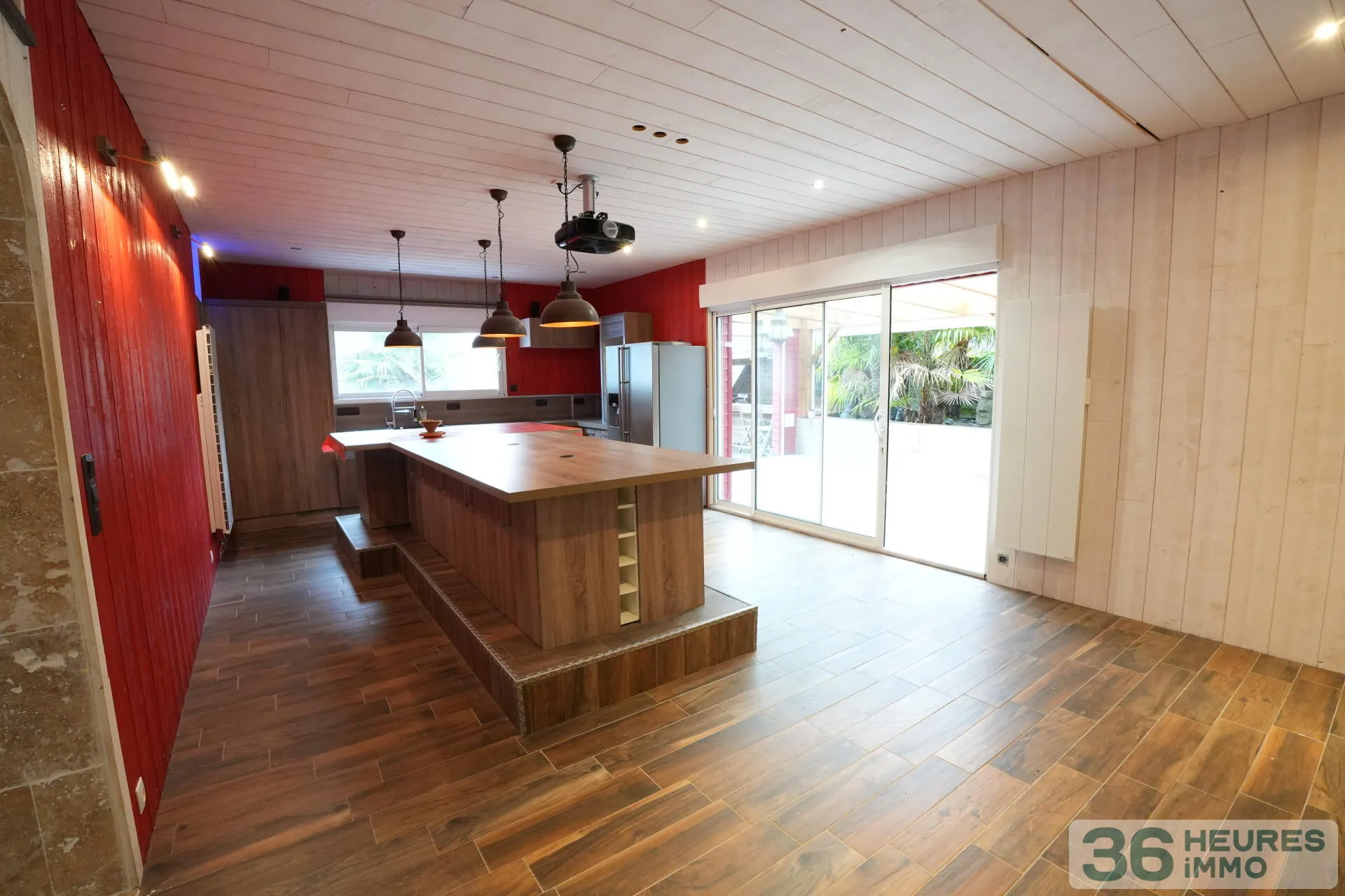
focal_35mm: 15
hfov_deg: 100.4
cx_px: 672
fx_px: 560
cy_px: 448
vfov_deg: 77.3
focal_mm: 10
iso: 2500
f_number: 8
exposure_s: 1/13
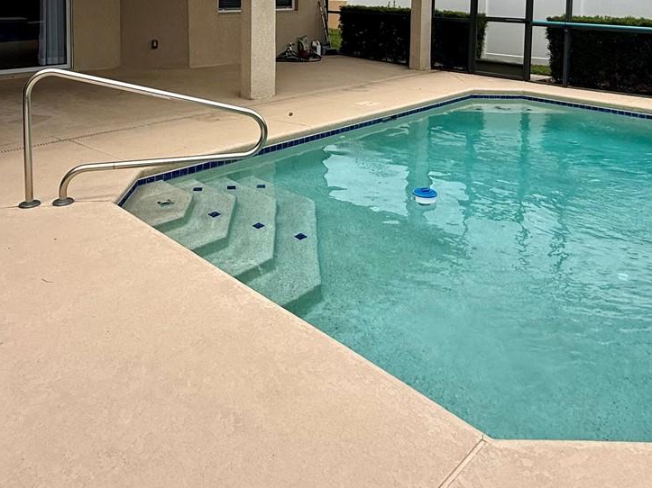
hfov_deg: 58.3
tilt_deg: -3.9
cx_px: 299
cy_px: 22
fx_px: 584
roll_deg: -1.2
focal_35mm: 31
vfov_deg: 40.8
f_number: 2.2
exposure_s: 1/1259
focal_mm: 2.22
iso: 50
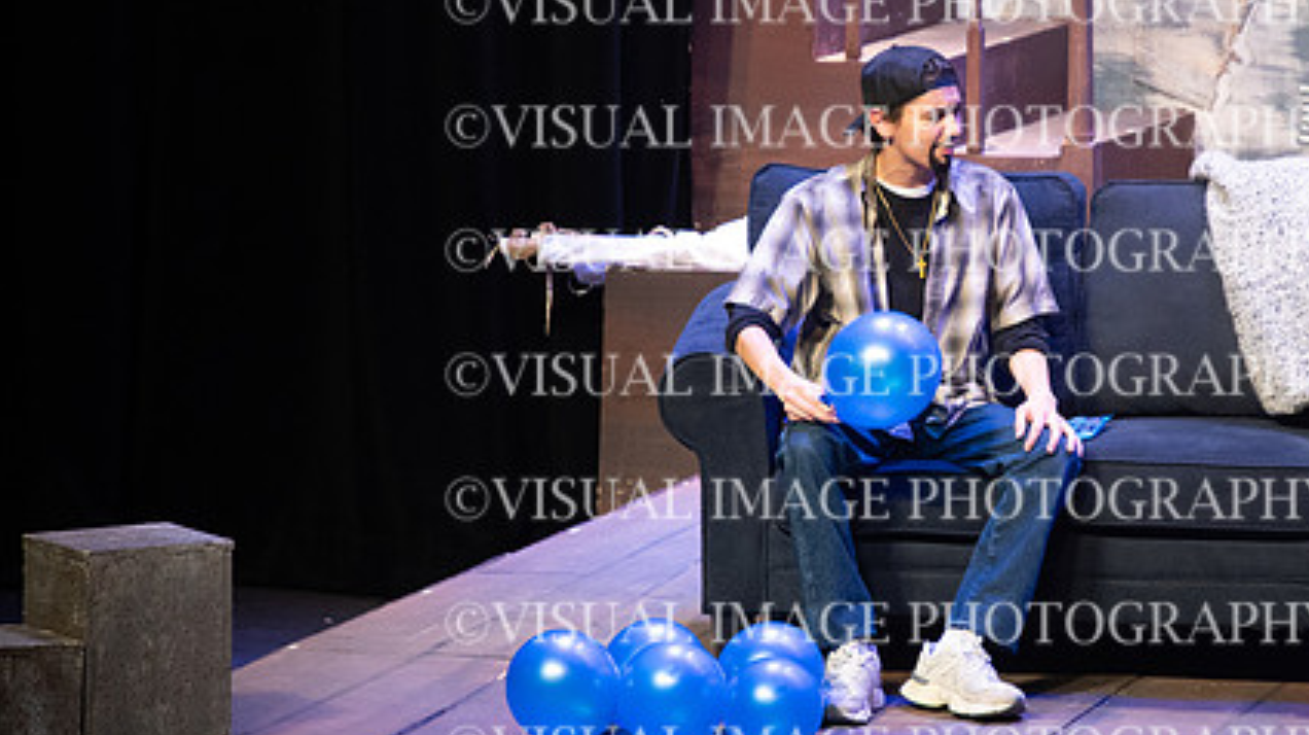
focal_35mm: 530
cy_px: 188
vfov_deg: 2.3
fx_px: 18387
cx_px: 892
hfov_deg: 4.1
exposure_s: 1/160
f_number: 6.3
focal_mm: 370
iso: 5600
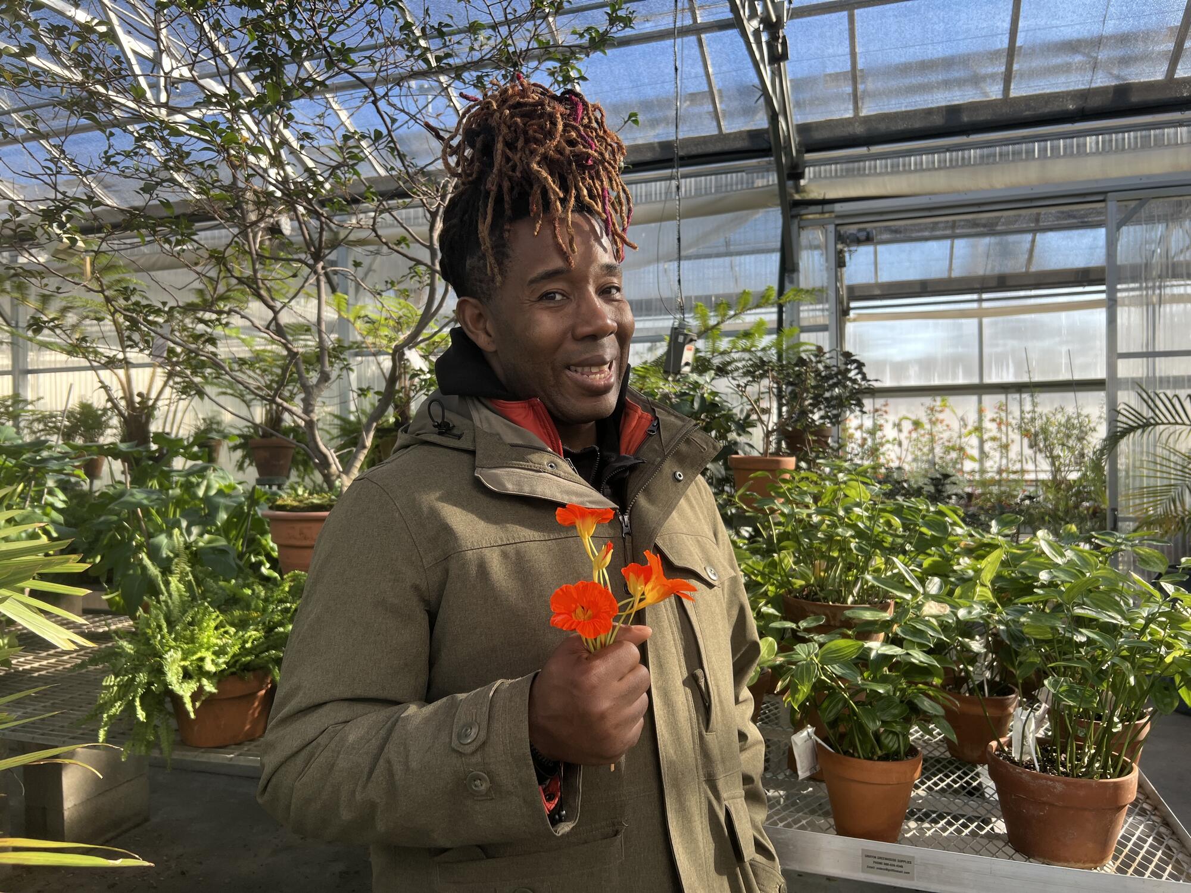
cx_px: 596
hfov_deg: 67.3
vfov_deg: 53.1
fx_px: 895
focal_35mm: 26
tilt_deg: +0.8
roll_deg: +1.2
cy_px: 446
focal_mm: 5.7
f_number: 1.5
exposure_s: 1/443
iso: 50
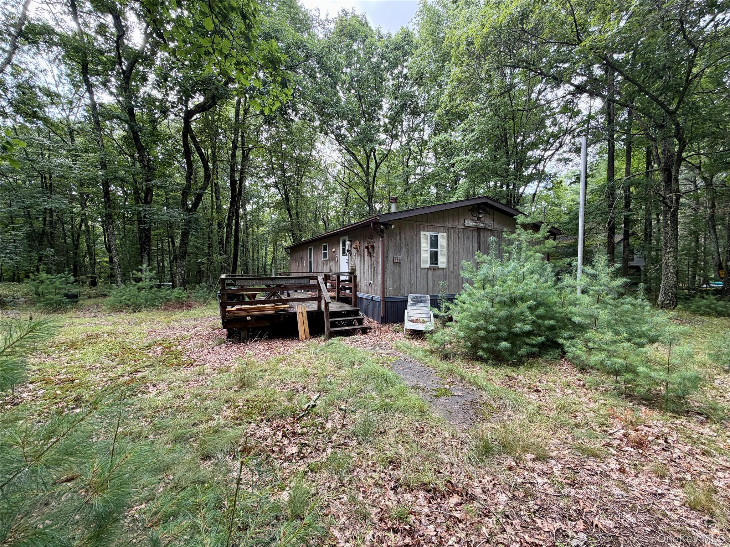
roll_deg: +0.4
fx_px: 295
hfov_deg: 102.1
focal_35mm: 14
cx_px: 365
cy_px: 274
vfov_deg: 85.7
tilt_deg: -0.4
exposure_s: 1/121
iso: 64
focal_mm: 2.22
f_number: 2.2
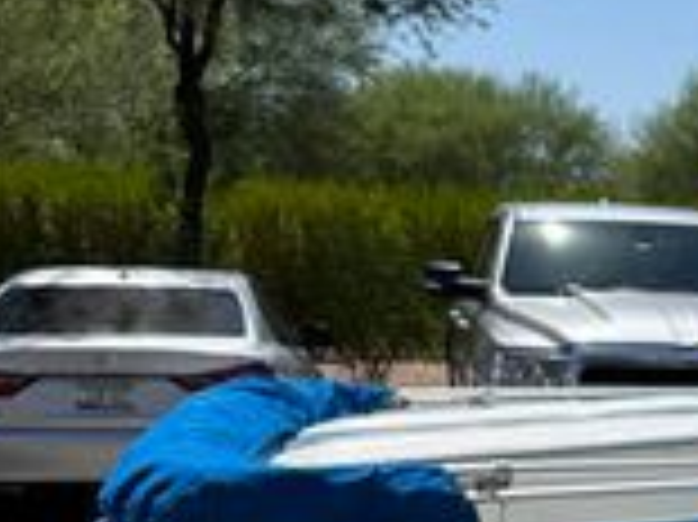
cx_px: 1054
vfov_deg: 14.1
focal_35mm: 99
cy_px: 738
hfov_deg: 17.7
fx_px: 1995
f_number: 1.78
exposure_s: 1/5319
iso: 80
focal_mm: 6.76
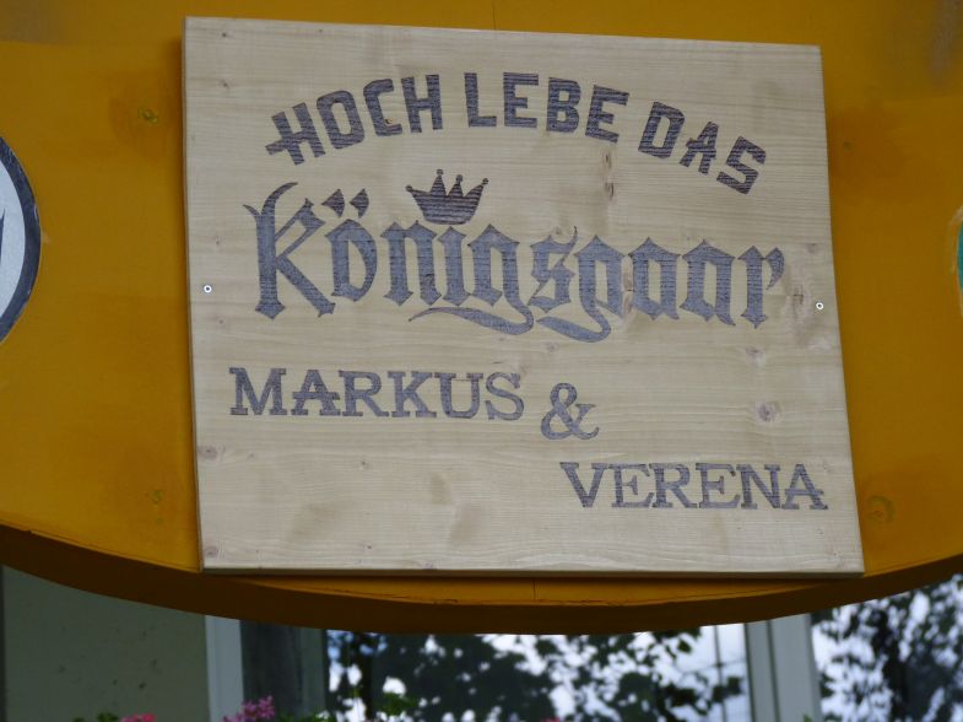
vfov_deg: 9.9
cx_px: 482
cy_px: 361
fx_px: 4171
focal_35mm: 150
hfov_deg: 13.2
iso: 160
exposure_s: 1/250
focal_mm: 26.7
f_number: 4
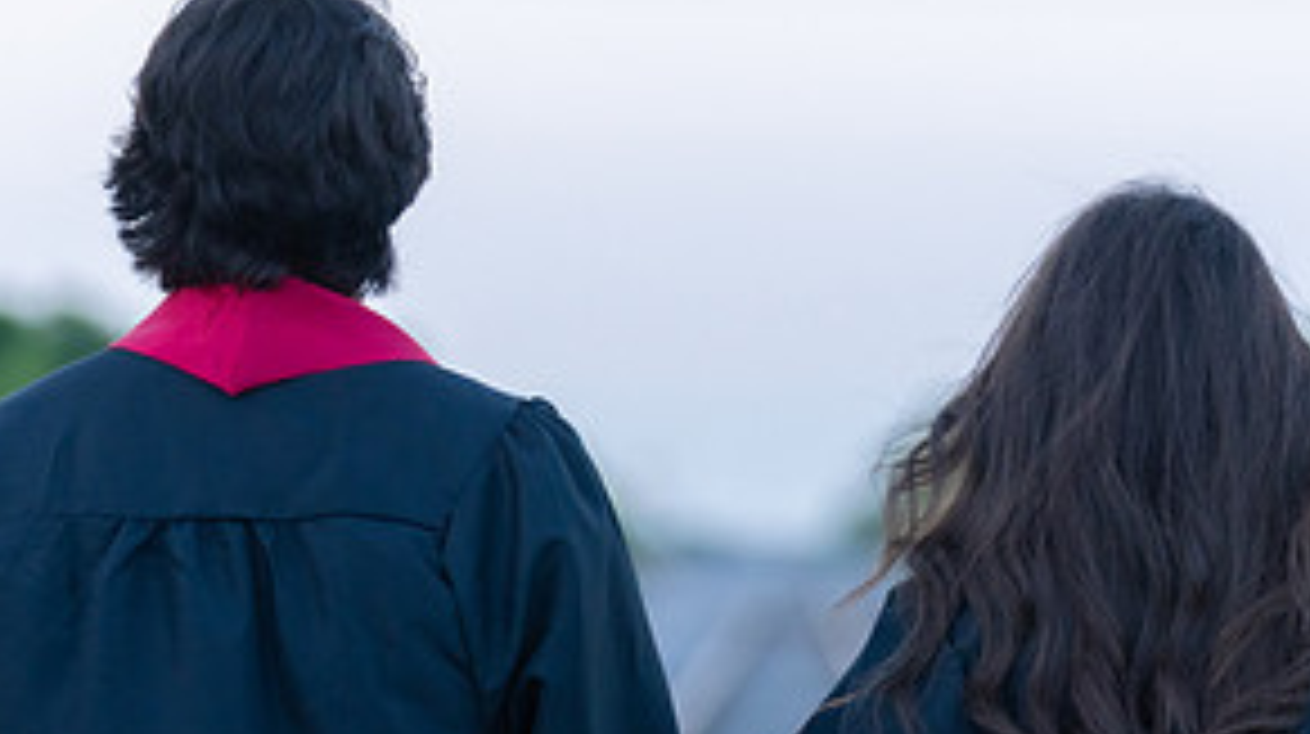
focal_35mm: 273
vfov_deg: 4.4
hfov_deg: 7.9
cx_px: 648
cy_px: 696
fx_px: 9473
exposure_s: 1/320
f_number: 2.8
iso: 1600
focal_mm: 128
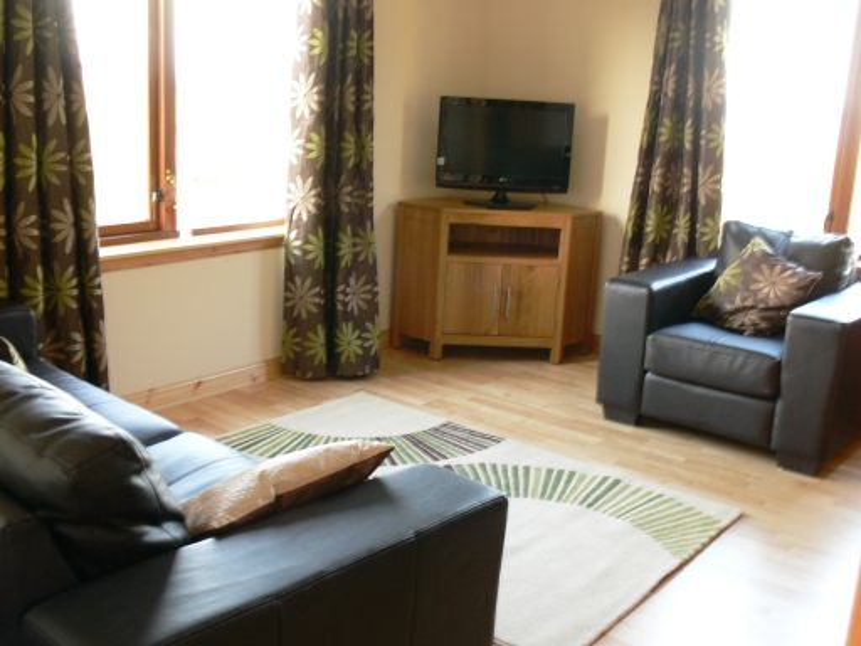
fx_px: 945
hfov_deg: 49.0
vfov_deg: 37.7
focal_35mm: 38
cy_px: 323
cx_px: 430
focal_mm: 8
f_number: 4.5
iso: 100
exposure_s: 1/4
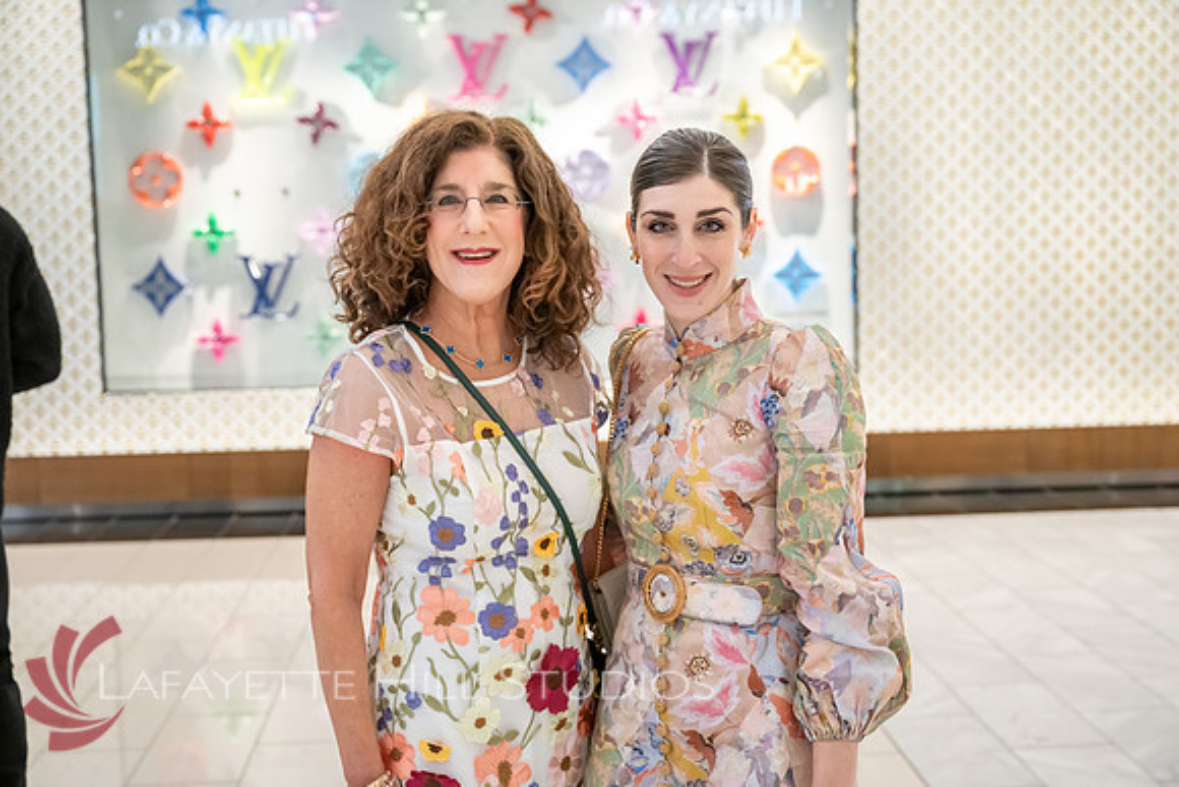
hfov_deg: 41.1
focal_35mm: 48
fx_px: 1572
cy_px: 394
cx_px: 590
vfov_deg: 28.1
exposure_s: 1/400
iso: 3200
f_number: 4
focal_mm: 48
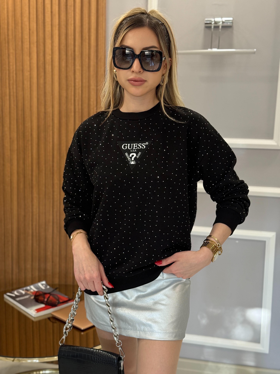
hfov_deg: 30.3
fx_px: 518
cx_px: 140
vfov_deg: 39.7
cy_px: 187
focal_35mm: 48
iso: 200
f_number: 1.78
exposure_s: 1/105
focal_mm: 6.76
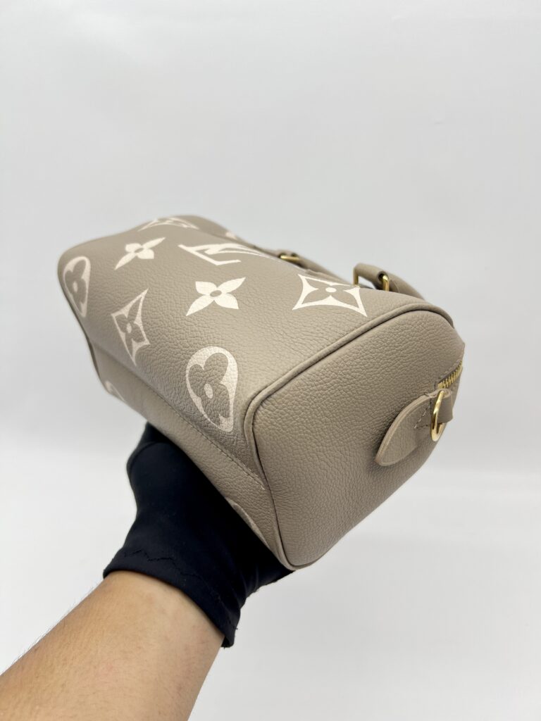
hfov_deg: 53.1
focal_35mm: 26
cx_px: 270
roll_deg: +1.2
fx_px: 542
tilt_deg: -24.1
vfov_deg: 67.3
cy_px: 360
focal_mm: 5.7
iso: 32
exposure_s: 1/108
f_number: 1.5
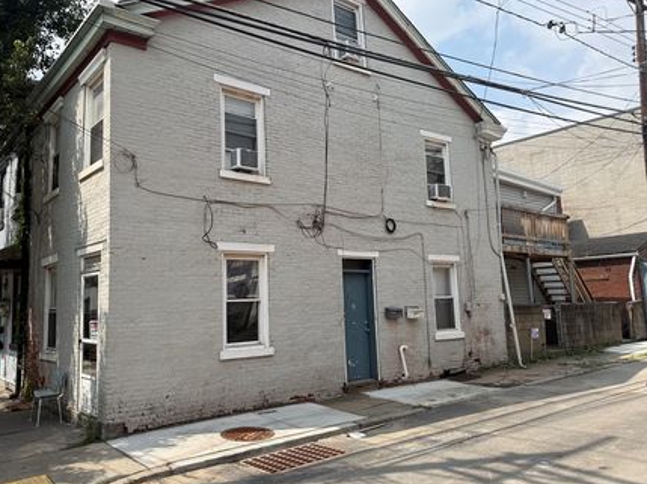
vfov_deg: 49.7
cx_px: 276
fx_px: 523
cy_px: 227
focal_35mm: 28
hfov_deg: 63.2
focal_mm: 6.76
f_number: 1.78
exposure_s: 1/3759
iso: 80
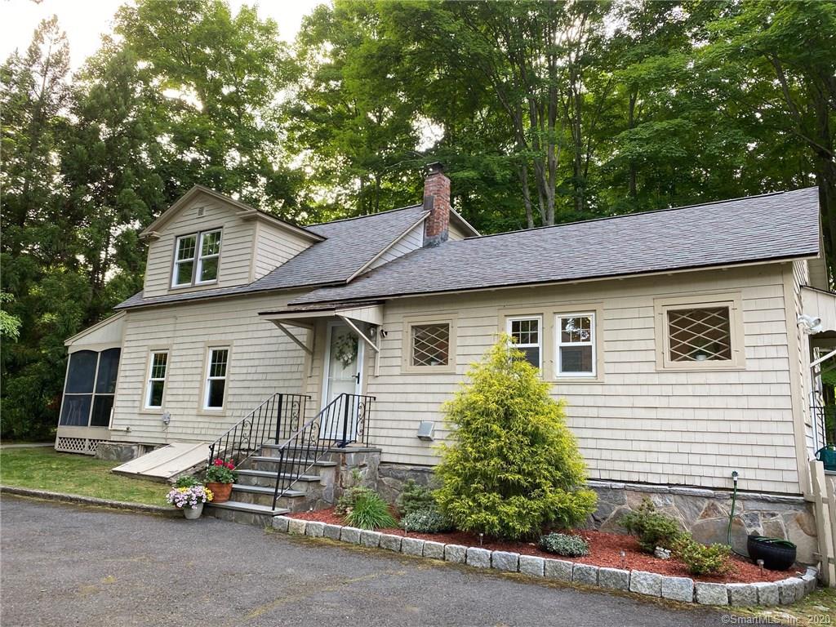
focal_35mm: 26
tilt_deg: +11.4
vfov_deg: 53.1
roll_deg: -2.5
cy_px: 314
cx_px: 418
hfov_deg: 67.3
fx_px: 628
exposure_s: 1/121
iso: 50
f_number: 1.8
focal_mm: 4.25
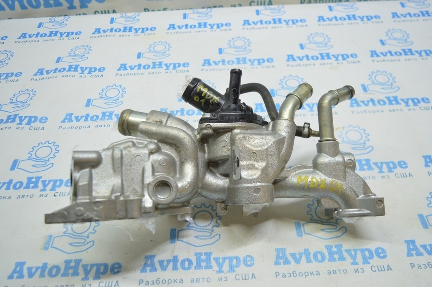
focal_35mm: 33
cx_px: 216
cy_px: 144
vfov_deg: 39.9
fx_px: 396
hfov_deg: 57.3
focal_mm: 22
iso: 400
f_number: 3.8
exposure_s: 1/60
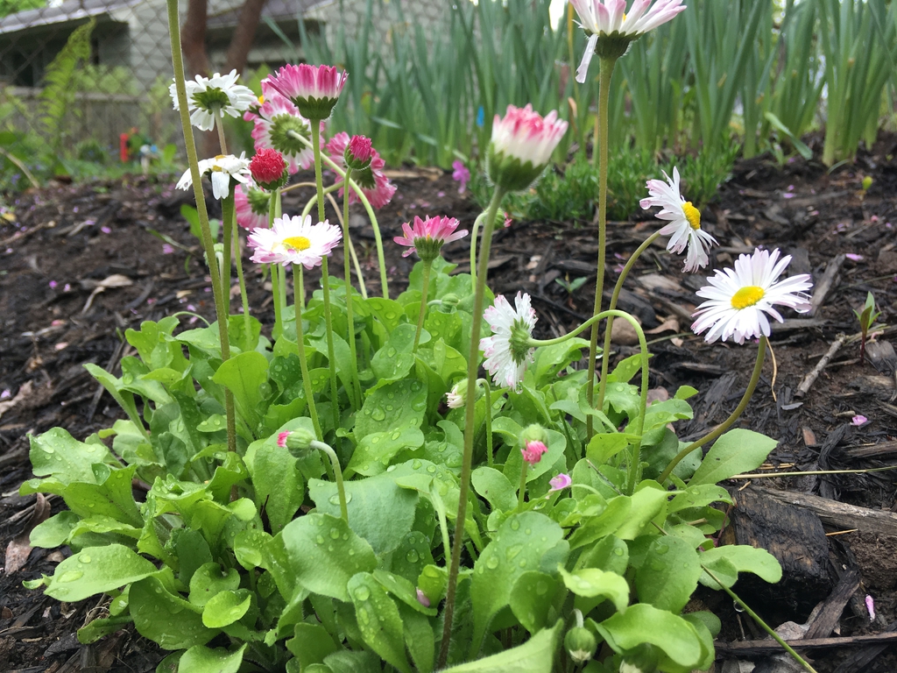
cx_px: 448
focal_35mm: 29
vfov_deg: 48.2
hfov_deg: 61.7
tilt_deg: -11.2
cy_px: 336
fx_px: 751
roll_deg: -2.2
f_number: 2.2
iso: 25
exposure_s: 1/218
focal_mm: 4.15
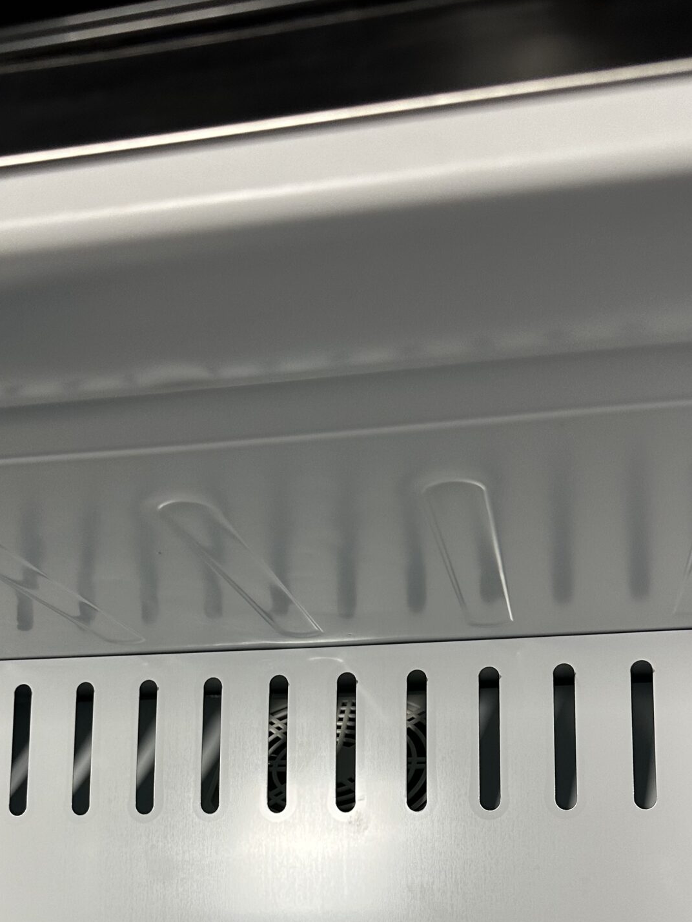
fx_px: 1146
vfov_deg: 41.8
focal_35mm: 43
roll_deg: -0.2
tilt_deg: +7.6
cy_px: 749
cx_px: 295
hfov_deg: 33.5
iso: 160
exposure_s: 1/50
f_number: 1.78
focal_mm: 6.86
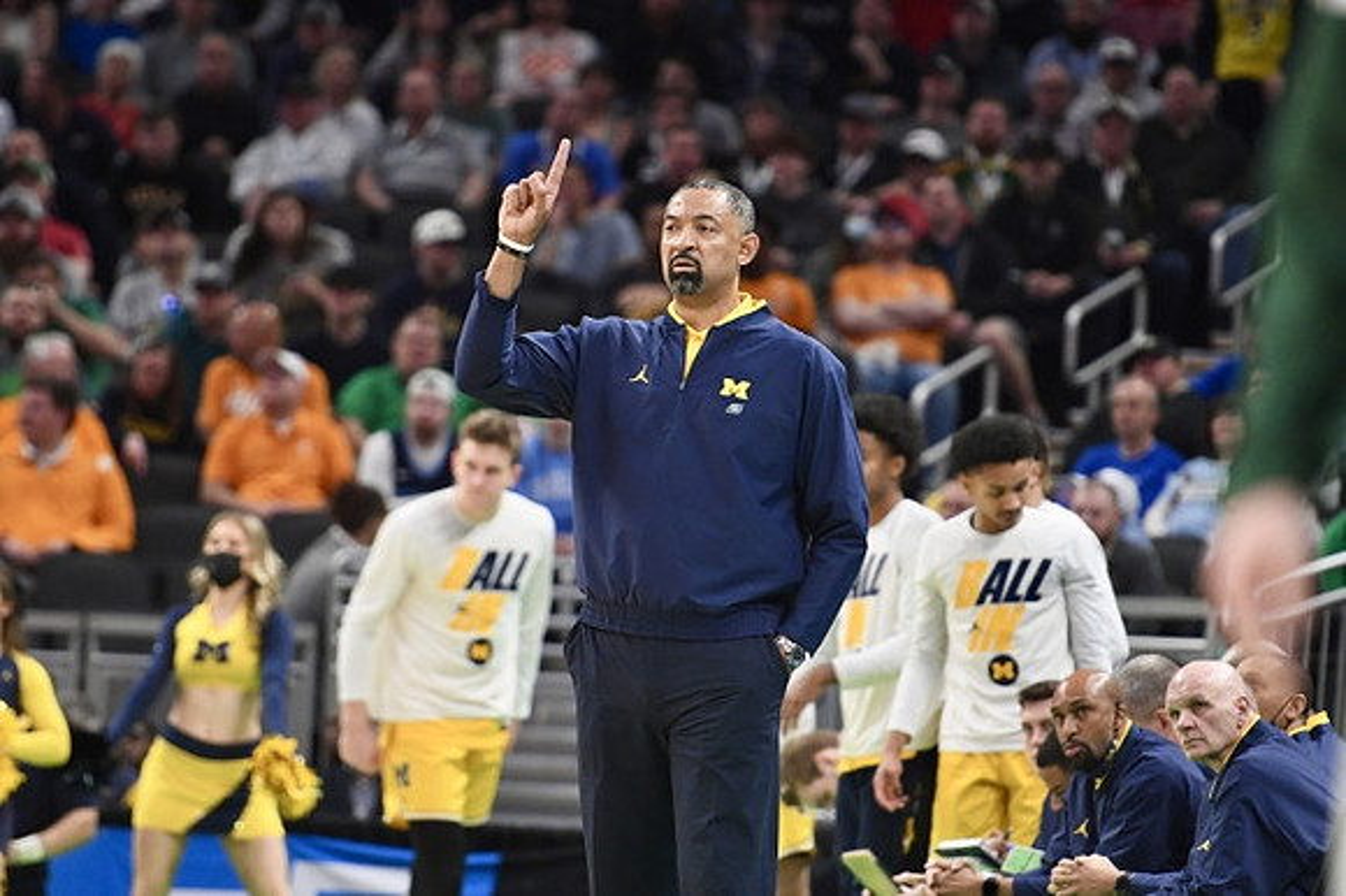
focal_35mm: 300
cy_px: 448
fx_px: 11210
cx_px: 673
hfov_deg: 6.9
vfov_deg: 4.6
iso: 3200
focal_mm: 200
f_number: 2.8
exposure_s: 1/1000
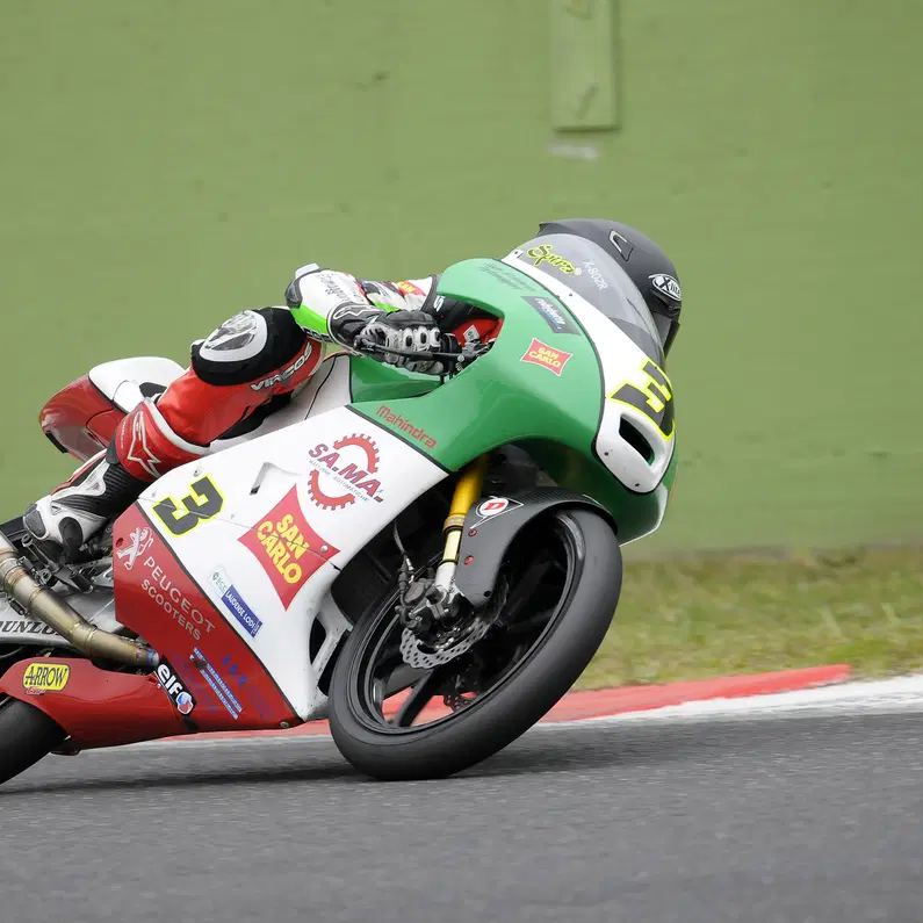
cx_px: 381
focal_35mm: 961
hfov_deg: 1.8
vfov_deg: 1.8
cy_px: 462
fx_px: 28990
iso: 1100
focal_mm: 500
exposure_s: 1/1000
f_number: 4.5
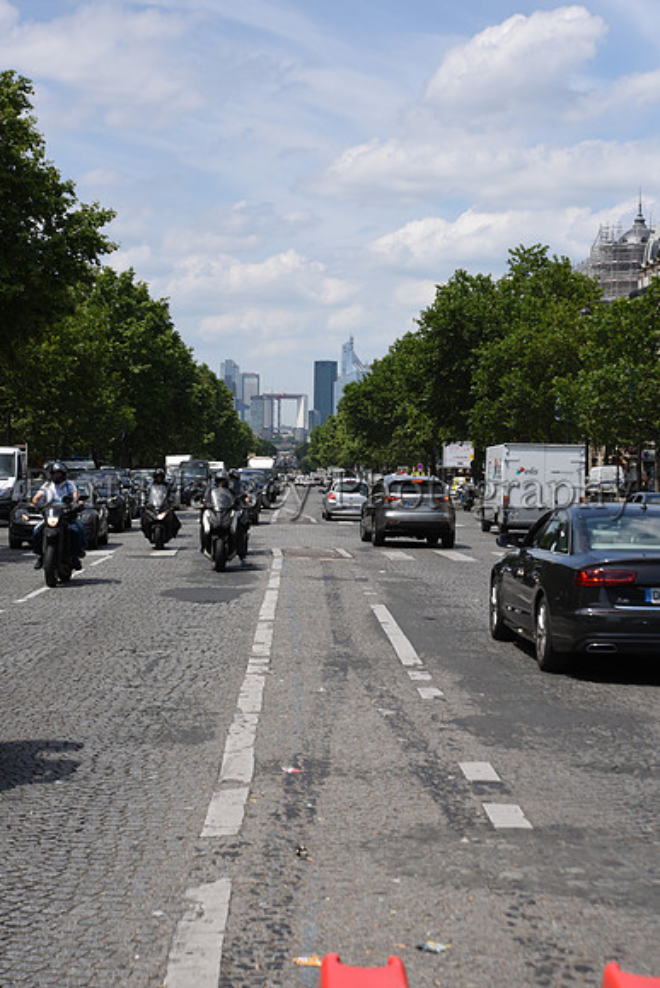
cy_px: 494
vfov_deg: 30.5
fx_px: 1814
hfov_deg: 20.6
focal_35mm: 66
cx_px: 330
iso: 64
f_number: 10
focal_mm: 66
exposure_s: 1/160
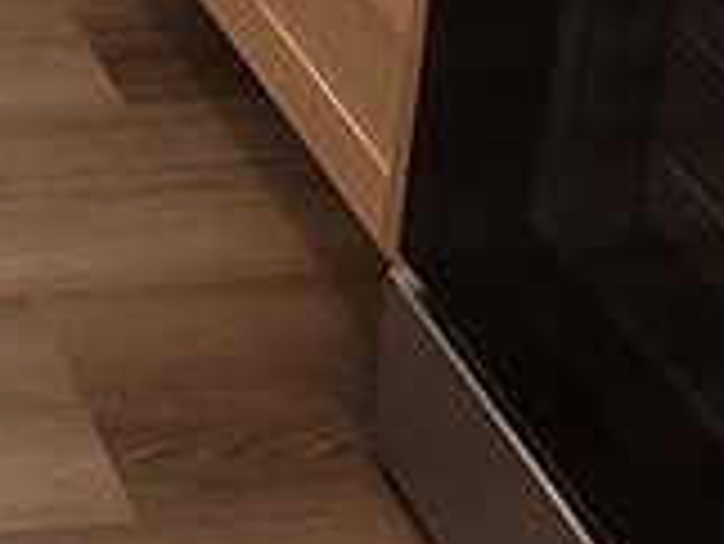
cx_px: -558
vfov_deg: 13.0
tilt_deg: -14.8
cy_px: -724
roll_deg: +1.5
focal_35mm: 89
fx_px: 1863
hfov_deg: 17.9
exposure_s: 1/99
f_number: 2.2
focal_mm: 2.22
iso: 100
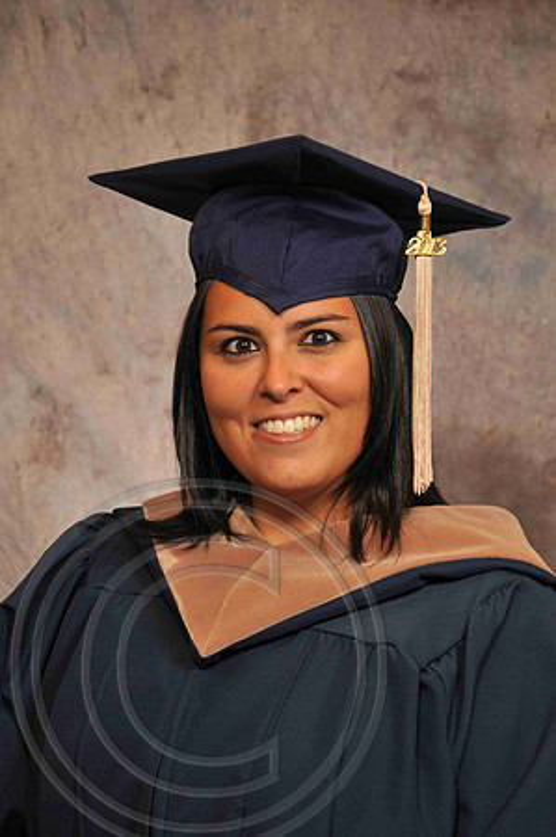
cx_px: 278
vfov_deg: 14.4
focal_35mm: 142
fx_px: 3309
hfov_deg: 9.6
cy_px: 418
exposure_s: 1/60
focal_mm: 95
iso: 200
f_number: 6.3
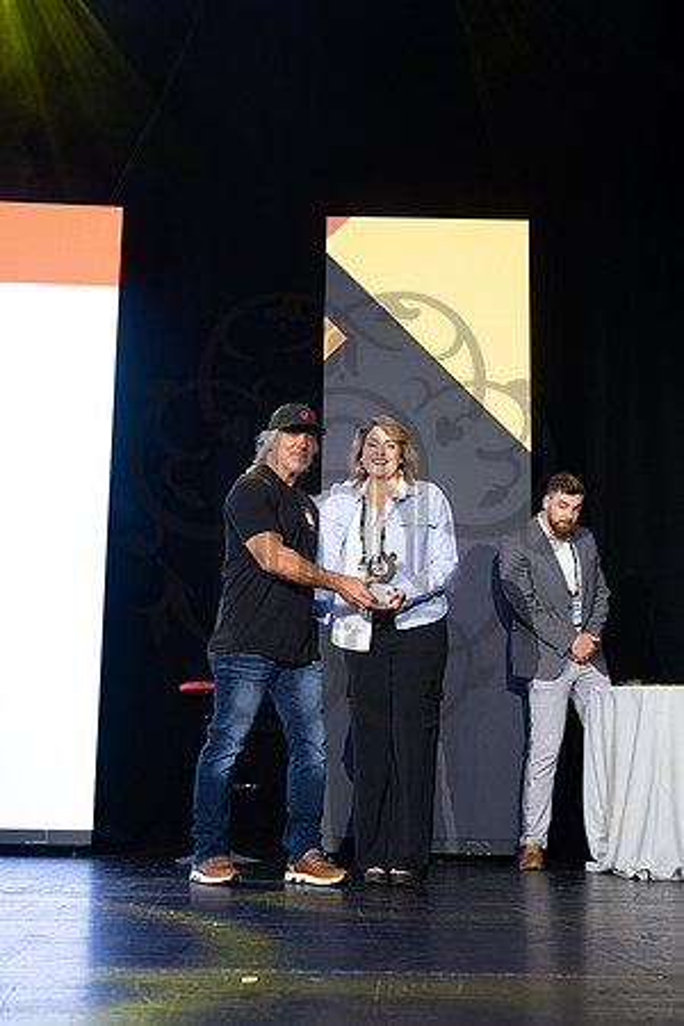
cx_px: 342
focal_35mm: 50
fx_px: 1425
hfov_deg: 27.0
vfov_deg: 39.6
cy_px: 513
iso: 1600
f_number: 4.5
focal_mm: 50
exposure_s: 1/125
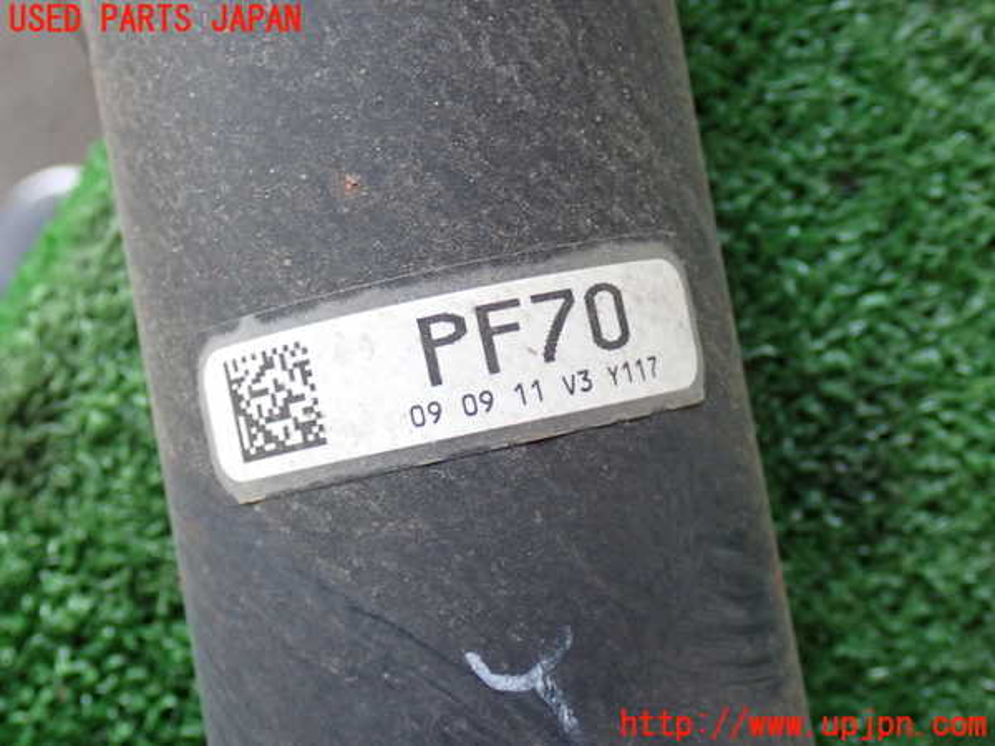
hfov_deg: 38.2
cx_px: 498
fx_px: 1437
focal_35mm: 50
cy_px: 373
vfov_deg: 29.1
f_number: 3.2
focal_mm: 9.01
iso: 500
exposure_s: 1/50
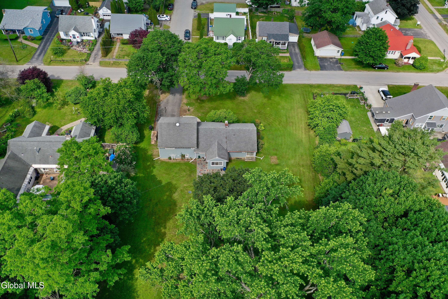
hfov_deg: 65.5
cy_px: 150
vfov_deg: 46.4
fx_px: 348
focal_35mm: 28
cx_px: 224
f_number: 3.5
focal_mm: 10.26
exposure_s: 1/60
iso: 100
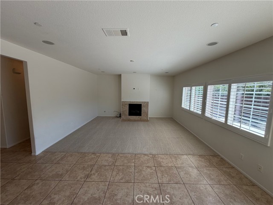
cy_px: 102
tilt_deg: -5.6
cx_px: 136
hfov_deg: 102.1
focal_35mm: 14
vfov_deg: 85.7
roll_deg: -0.6
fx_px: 110
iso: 40
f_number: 2.2
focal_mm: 2.22
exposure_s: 1/174
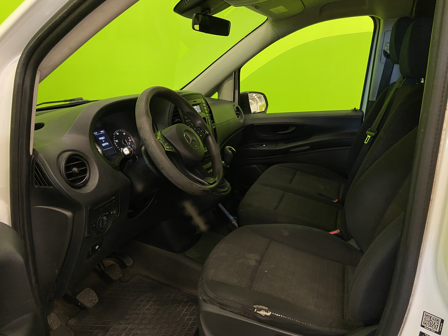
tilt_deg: -17.5
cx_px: 224
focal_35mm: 26
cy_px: 168
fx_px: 336
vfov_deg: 53.1
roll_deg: -0.1
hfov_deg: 67.3
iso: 160
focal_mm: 4.25
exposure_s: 1/50
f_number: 1.8
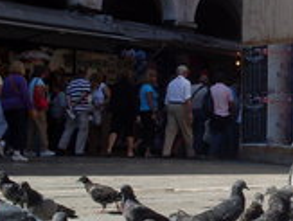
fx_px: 789
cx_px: 307
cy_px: 117
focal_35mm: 93
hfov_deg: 20.2
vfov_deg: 16.0
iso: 80
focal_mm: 6.3
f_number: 8.4
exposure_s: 1/180
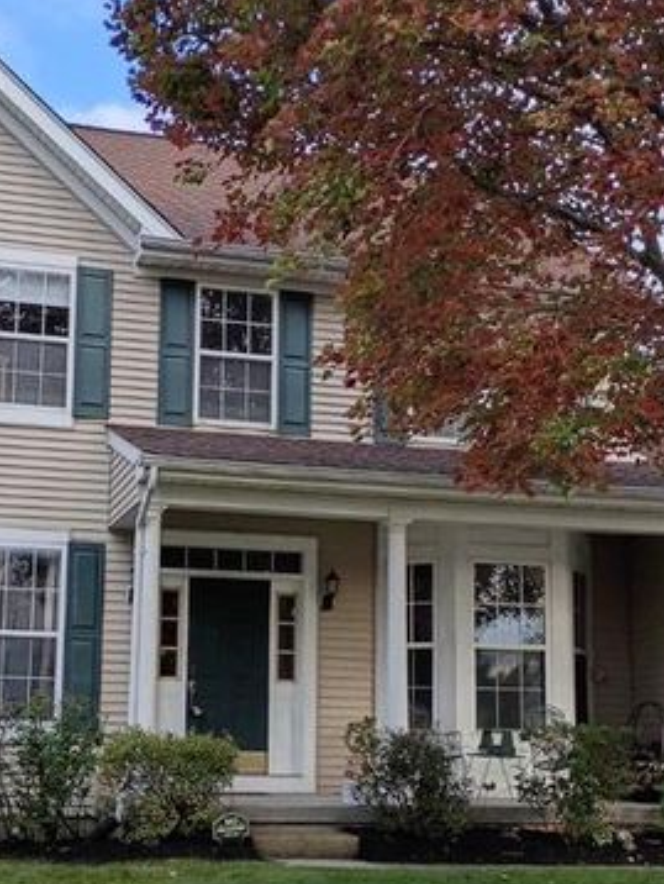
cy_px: 540
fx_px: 1379
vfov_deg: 35.4
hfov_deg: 27.0
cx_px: 254
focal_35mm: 54
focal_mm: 4.27
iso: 100
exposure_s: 1/241
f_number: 1.8
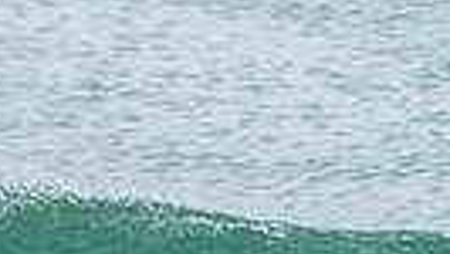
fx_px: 33383
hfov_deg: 0.8
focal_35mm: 2796
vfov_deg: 0.4
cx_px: -2
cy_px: 336
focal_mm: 500
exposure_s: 1/1000
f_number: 5.6
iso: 1250
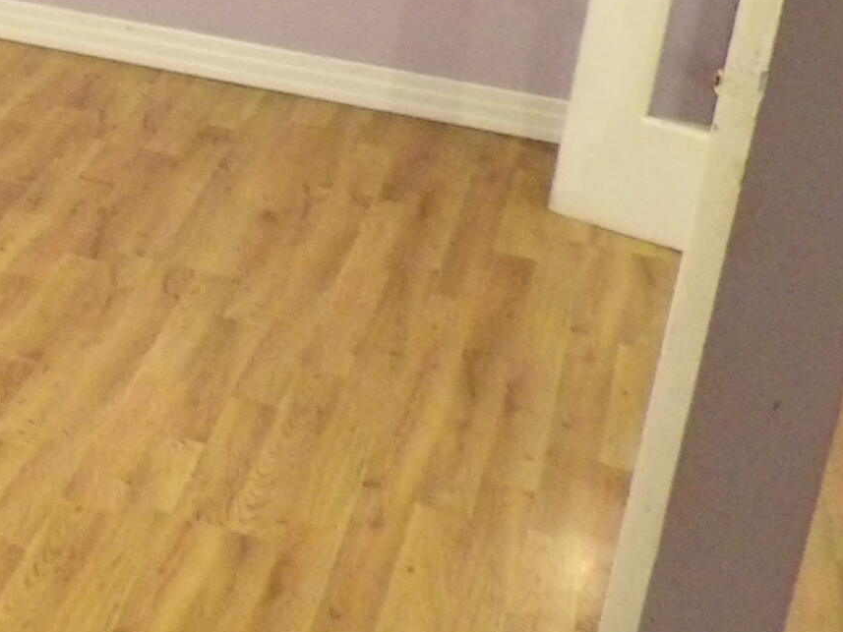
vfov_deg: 17.2
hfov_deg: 19.1
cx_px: -560
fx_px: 2046
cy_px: 7
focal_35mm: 84
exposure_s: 1/12
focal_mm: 4.3
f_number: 3.2
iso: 800
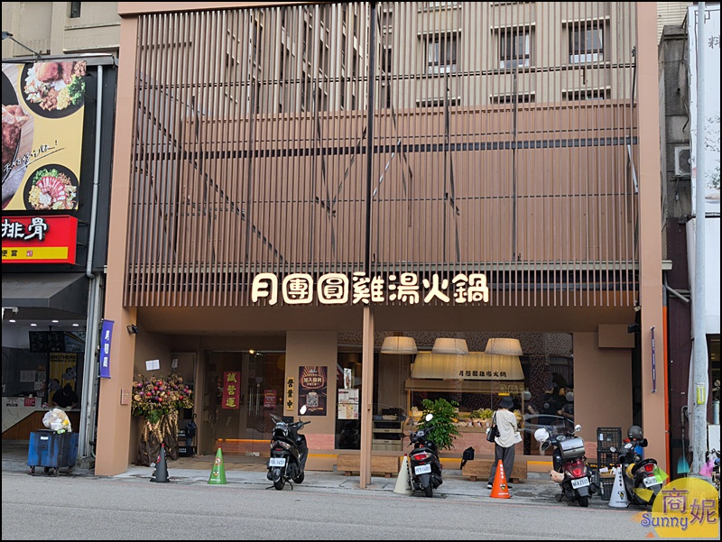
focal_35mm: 46
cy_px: 271
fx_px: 960
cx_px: 361
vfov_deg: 31.5
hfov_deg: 41.2
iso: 50
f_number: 1.6
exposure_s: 1/428
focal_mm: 6.57
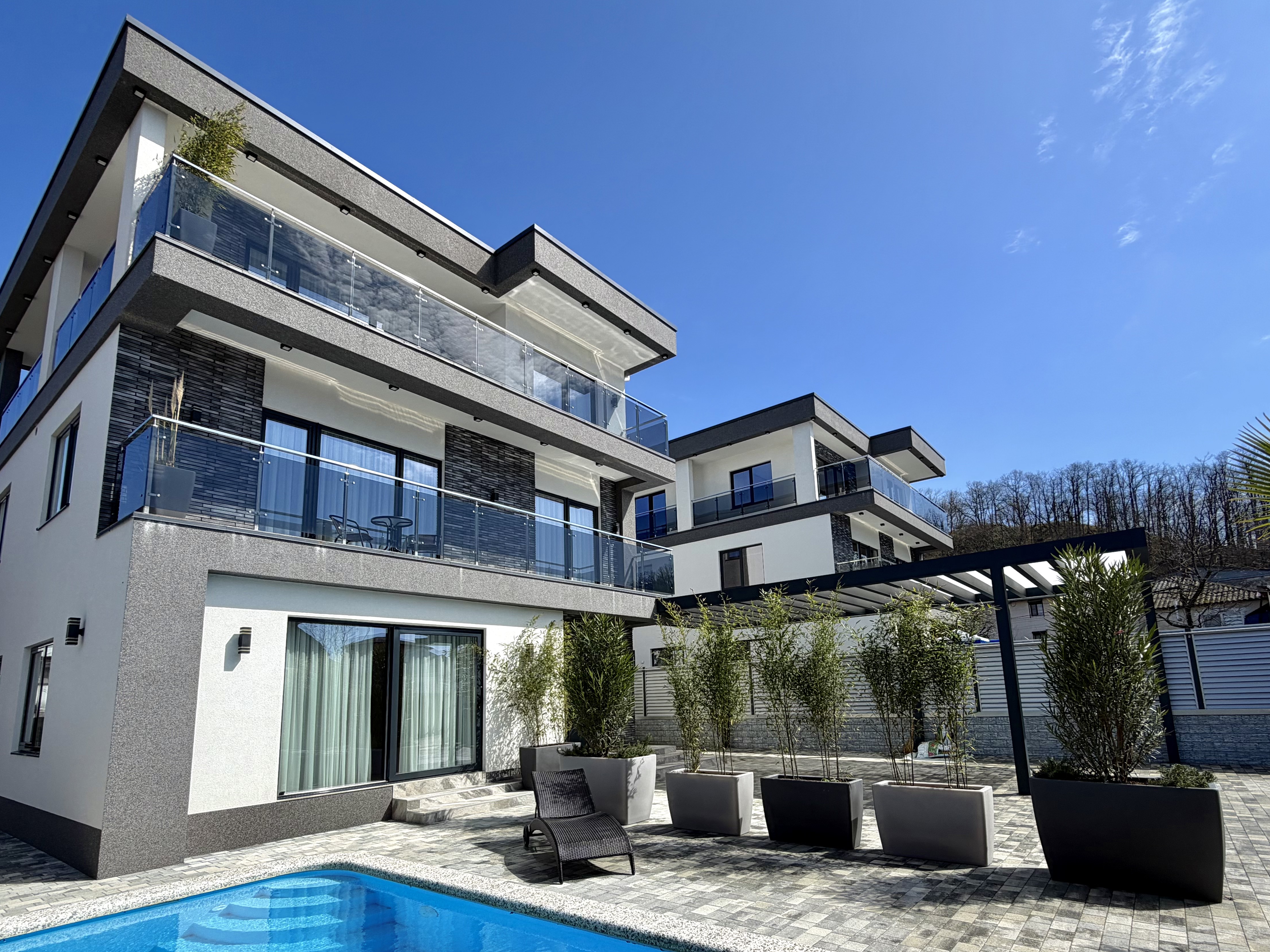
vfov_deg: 70.7
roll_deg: +2.7
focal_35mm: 18
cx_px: 667
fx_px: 660
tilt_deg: +9.2
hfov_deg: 87.7
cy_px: 581
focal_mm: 2.22
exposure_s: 1/914
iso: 20
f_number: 2.2
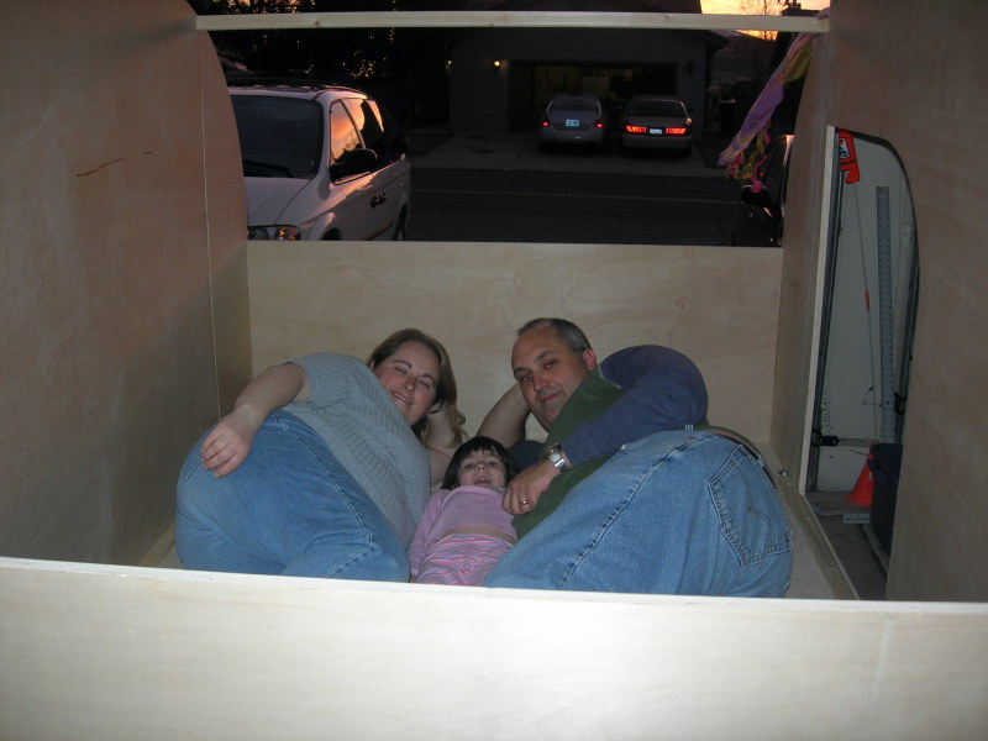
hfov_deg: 49.0
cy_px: 370
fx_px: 1085
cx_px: 494
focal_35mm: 38
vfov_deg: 37.7
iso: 64
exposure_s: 1/60.1
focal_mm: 7.8
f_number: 2.8
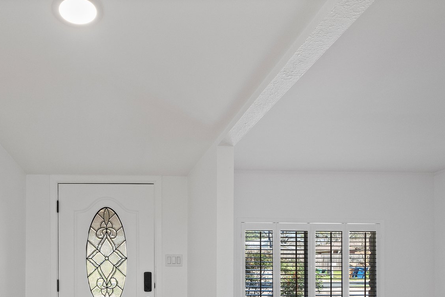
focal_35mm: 29
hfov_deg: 61.1
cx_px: 126
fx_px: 358
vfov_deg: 41.4
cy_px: 267
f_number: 8
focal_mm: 16
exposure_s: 1/40
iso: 2000
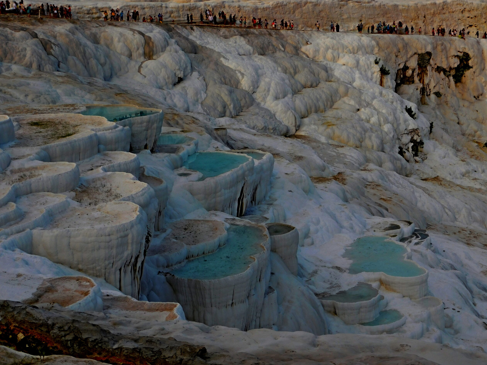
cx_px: 247
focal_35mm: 60
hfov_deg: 32.2
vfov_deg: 24.4
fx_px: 844
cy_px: 180
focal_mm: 10.4
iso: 125
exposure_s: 1/100
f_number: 4
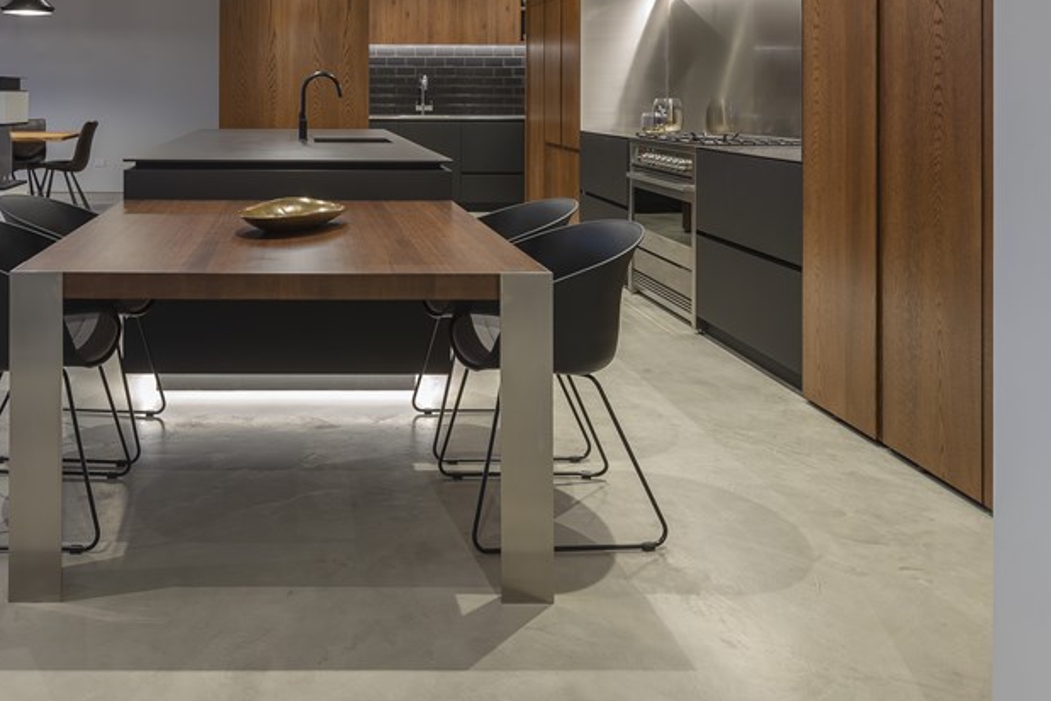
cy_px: 89
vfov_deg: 39.7
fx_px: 905
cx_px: 301
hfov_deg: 58.0
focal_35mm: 31
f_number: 8
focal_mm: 16
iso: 50
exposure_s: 1.5
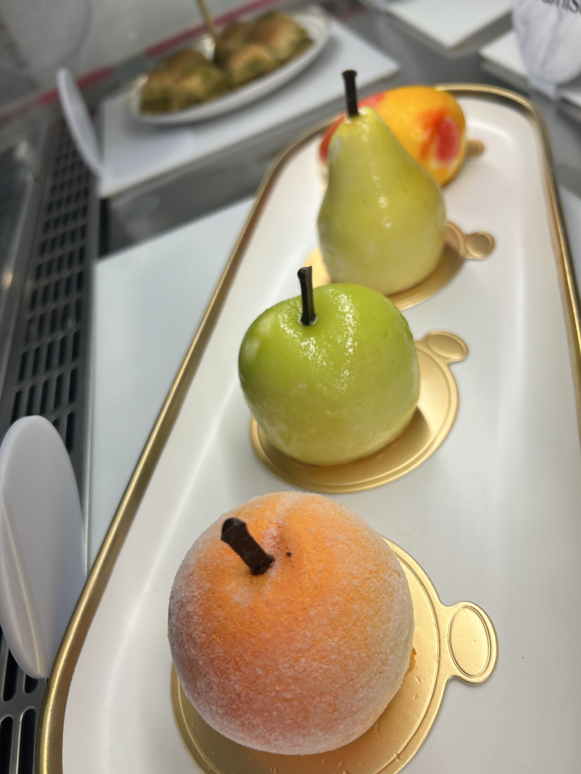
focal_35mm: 26
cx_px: 290
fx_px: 582
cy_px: 387
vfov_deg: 67.3
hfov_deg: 53.1
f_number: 1.5
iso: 50
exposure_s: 1/597
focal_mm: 5.7
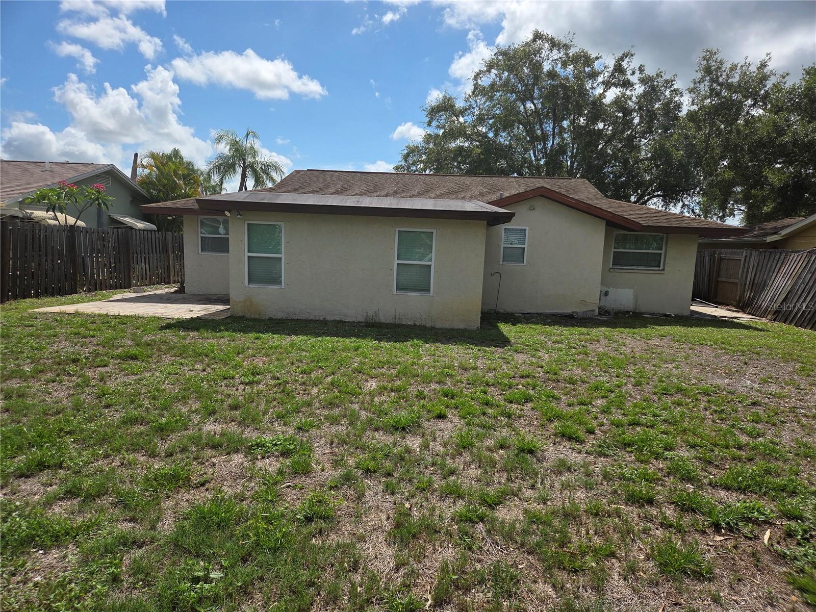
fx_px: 542
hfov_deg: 73.9
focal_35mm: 23
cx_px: 408
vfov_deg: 58.9
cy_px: 306
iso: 80
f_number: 1.8
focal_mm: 5.4
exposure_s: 1/6618
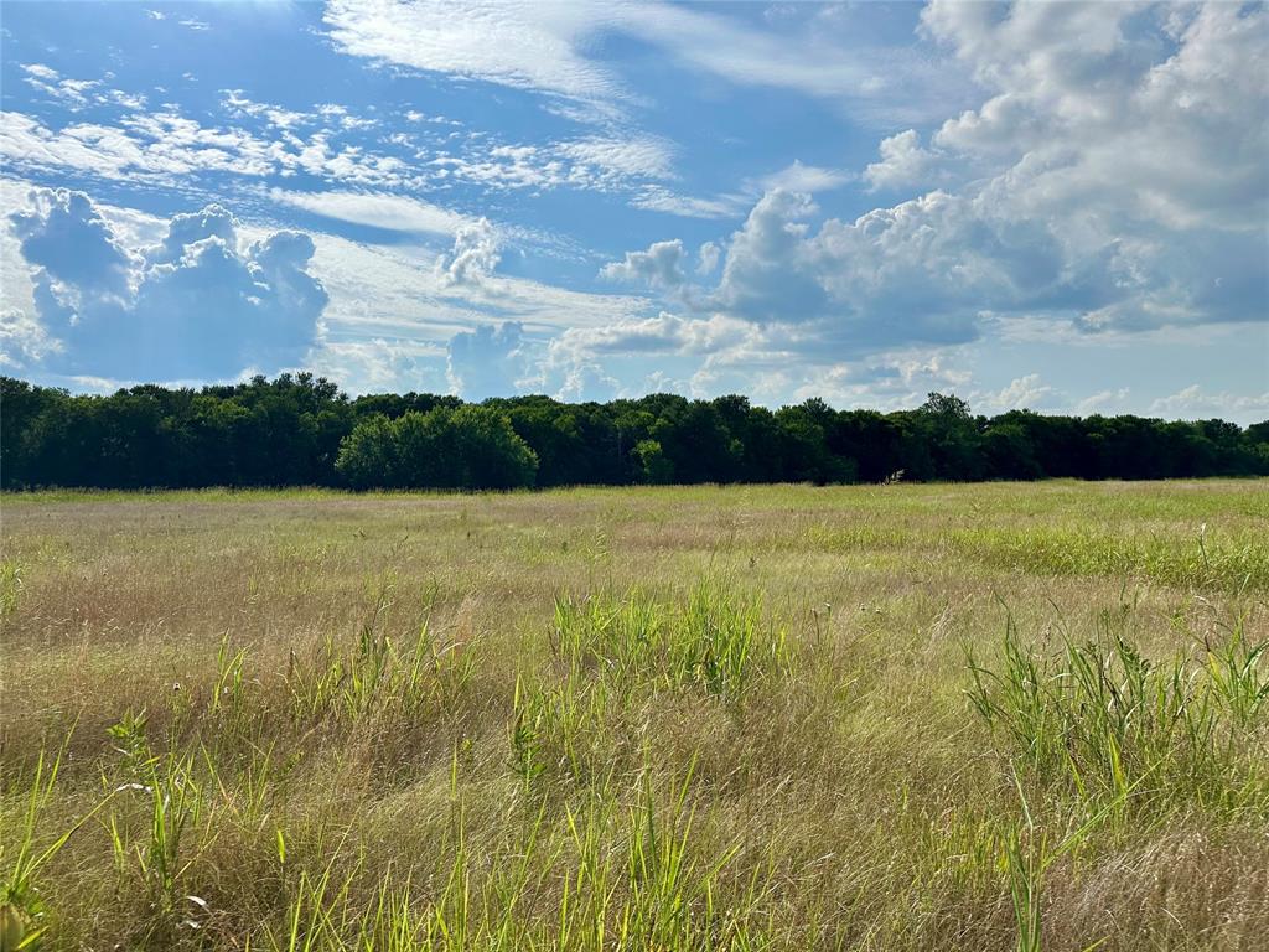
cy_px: 476
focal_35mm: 24
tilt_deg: -0.7
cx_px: 634
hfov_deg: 71.6
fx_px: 880
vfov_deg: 56.8
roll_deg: +0.1
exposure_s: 1/15625
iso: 80
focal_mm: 6.86
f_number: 1.78
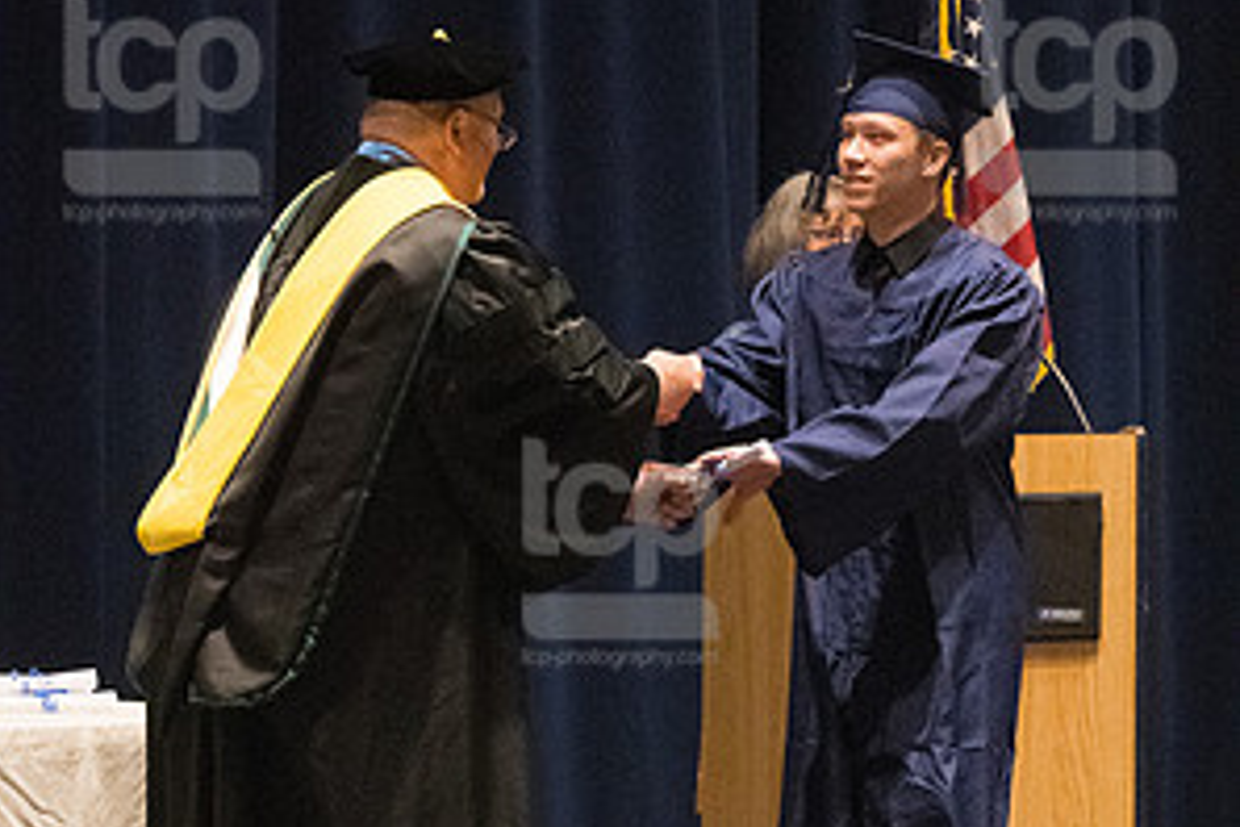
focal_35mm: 306
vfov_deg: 4.5
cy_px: 551
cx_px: 620
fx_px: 10539
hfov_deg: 6.7
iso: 8000
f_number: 4.5
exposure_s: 1/250
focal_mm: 135
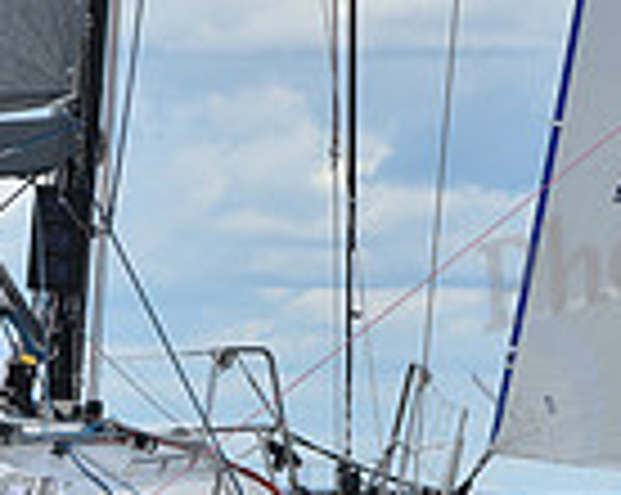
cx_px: 248
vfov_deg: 2.0
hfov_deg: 2.5
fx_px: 14481
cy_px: 511
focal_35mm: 789
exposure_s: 1/800
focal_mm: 200
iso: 250
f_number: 10
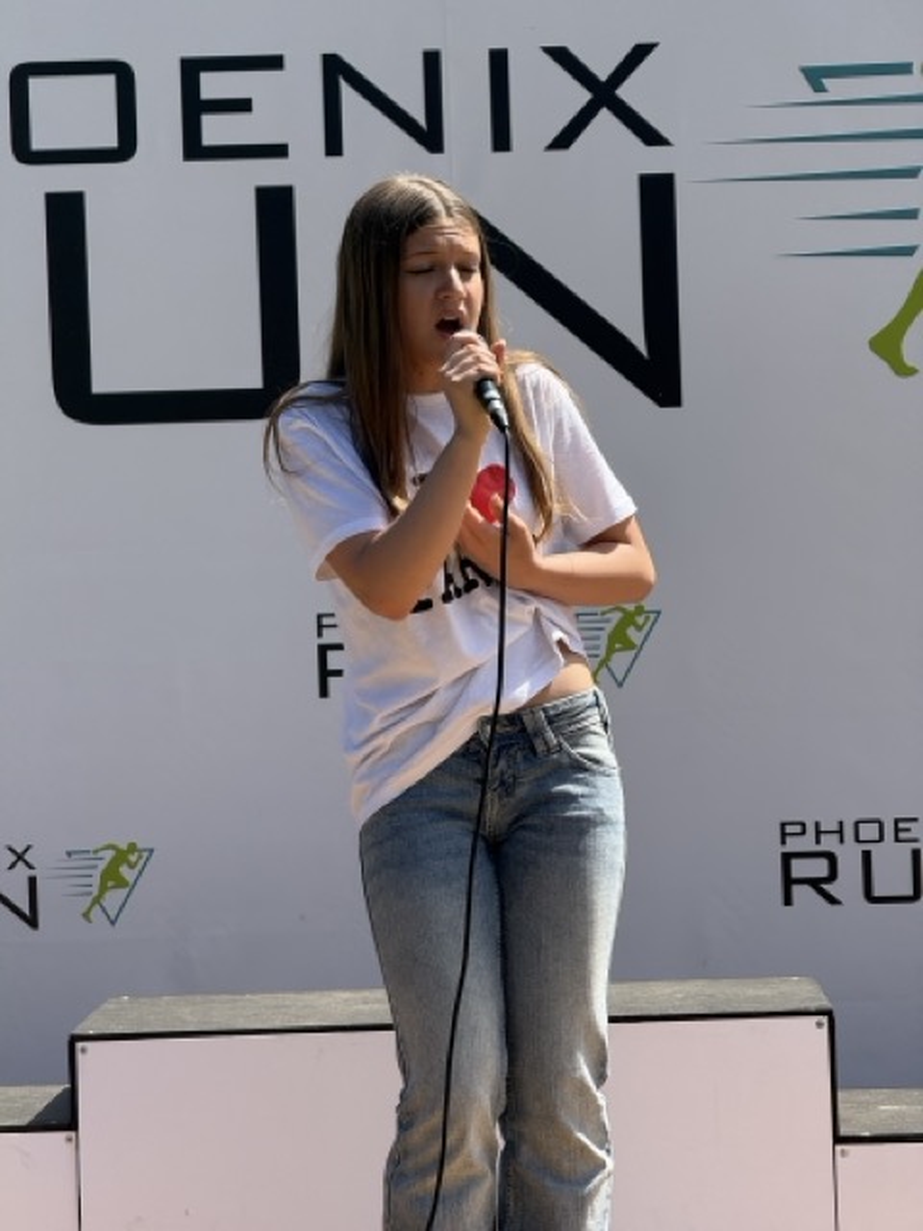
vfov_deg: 16.4
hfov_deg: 12.3
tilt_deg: -0.9
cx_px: 462
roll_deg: +1.8
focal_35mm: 120
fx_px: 4266
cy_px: 616
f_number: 2.8
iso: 50
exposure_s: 1/1206
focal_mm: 15.66
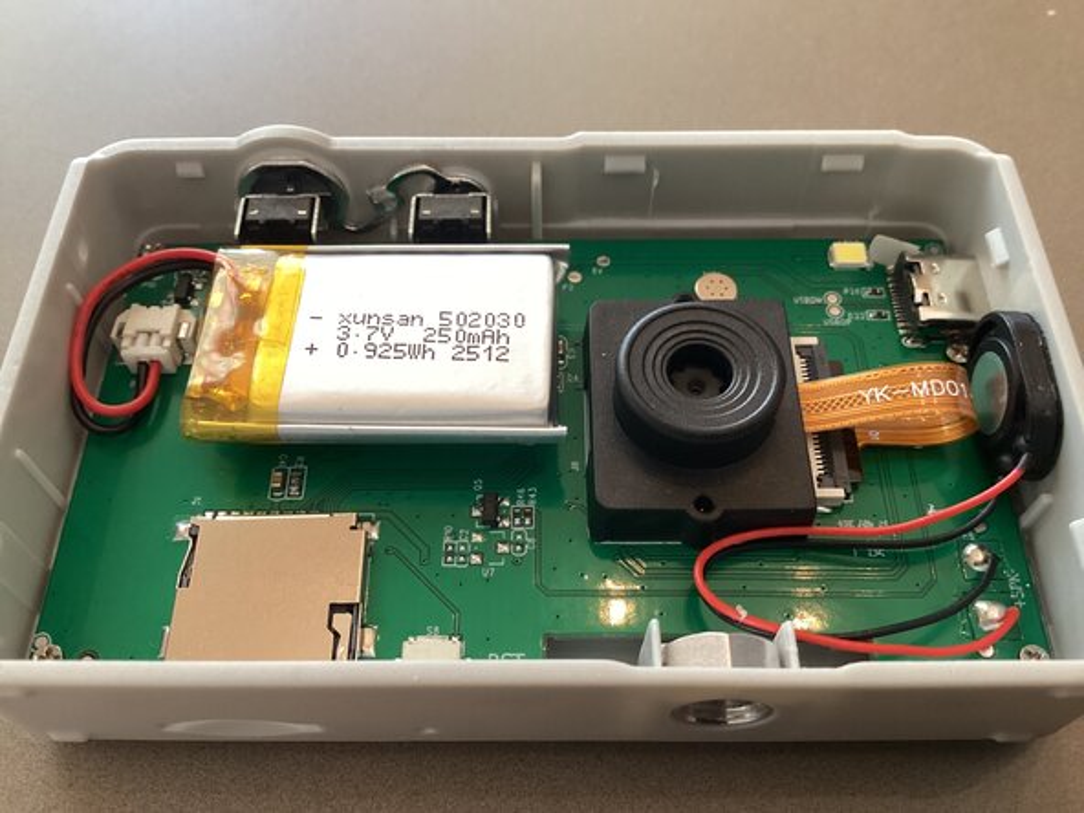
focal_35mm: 31
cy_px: 406
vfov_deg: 45.4
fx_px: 971
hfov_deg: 58.4
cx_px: 542
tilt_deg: -57.8
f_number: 2.4
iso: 320
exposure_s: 1/33
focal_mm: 3.3
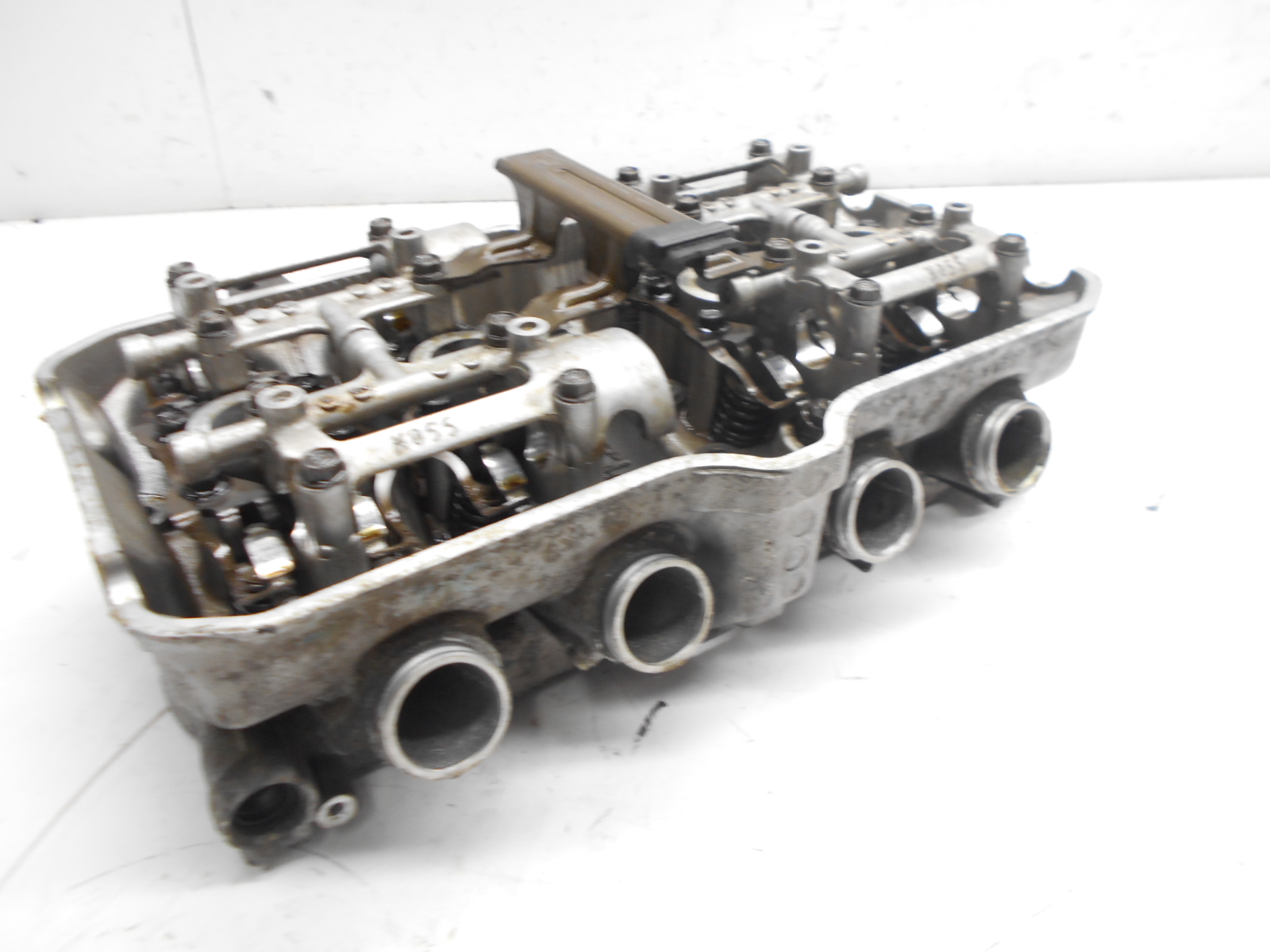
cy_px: 476
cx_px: 635
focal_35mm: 26
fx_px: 954
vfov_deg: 53.1
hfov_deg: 67.3
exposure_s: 1/30
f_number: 3.2
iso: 140
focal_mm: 4.6
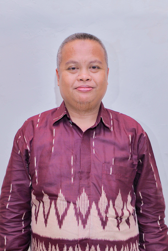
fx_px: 168
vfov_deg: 73.7
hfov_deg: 53.2
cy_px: 126
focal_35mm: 24
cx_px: 84
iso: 320
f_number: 3.5
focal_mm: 24
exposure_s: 1/125
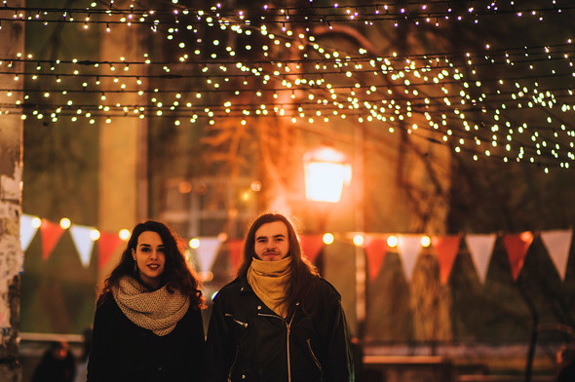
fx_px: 2034
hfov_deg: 16.1
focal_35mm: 128
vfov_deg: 10.7
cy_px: 191
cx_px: 288
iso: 200
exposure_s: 1/50
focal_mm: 85
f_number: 1.8
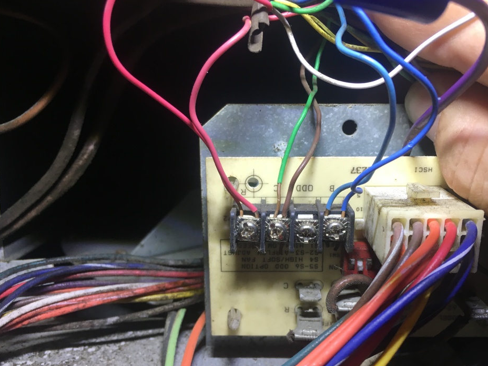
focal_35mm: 32
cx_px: 267
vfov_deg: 44.1
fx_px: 451
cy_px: 199
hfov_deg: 56.7
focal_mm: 4.15
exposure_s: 1/30
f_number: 2.2
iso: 25
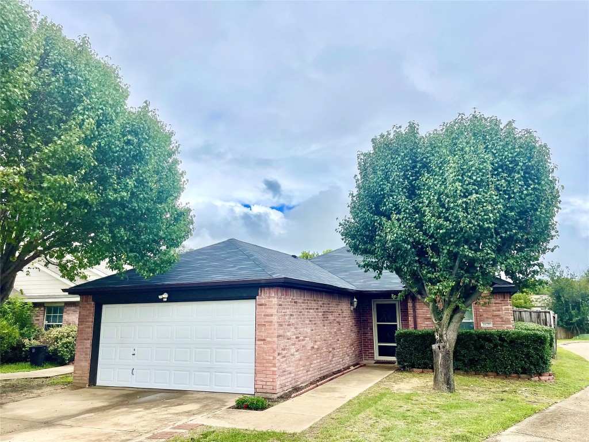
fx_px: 442
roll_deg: +0.4
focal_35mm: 26
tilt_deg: +11.6
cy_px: 221
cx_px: 294
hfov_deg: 67.3
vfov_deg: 53.1
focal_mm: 5.1
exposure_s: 1/6250
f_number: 1.6
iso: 32
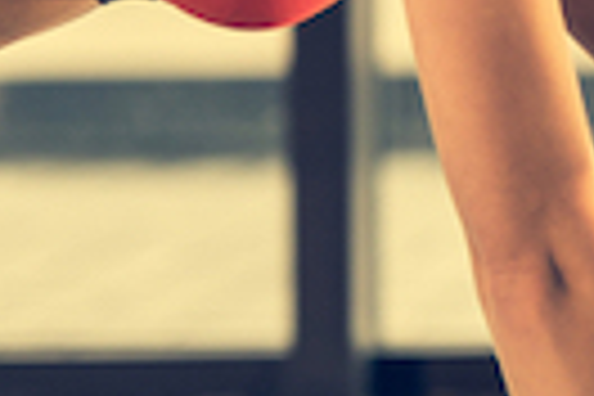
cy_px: -126
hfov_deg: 2.5
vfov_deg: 1.7
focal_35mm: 821
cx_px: 1418
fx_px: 13545
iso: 125
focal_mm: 135
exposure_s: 1/250
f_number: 3.2
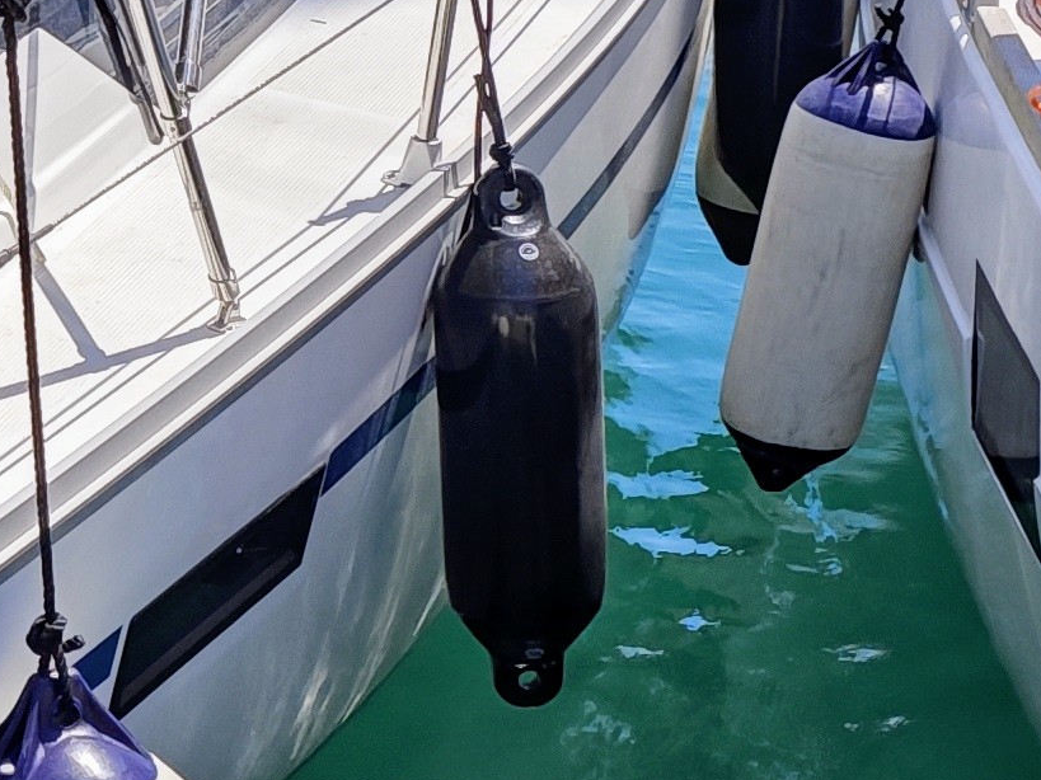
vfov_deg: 12.7
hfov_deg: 14.2
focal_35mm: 115
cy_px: 34
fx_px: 3458
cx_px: -1075
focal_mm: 6.55
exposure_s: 1/5454
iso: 50
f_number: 1.6
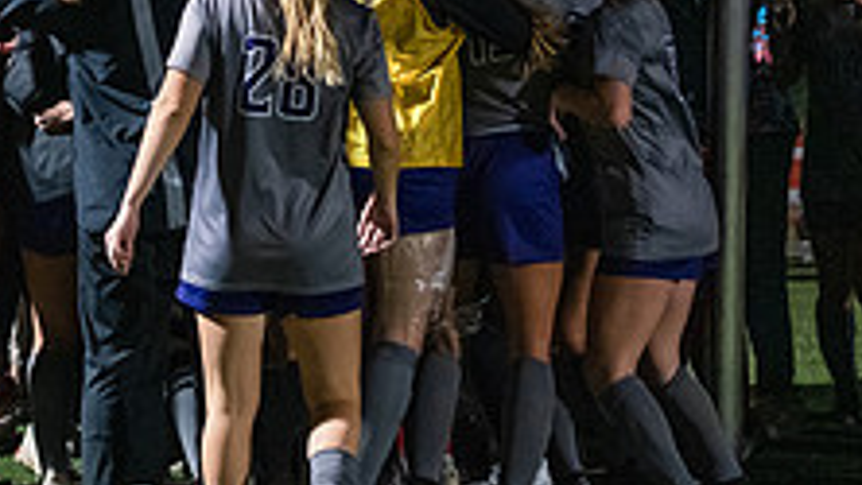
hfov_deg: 11.2
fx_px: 4390
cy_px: -33
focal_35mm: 192
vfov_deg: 6.3
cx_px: 229
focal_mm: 70
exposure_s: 1/640
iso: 8000
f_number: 3.2
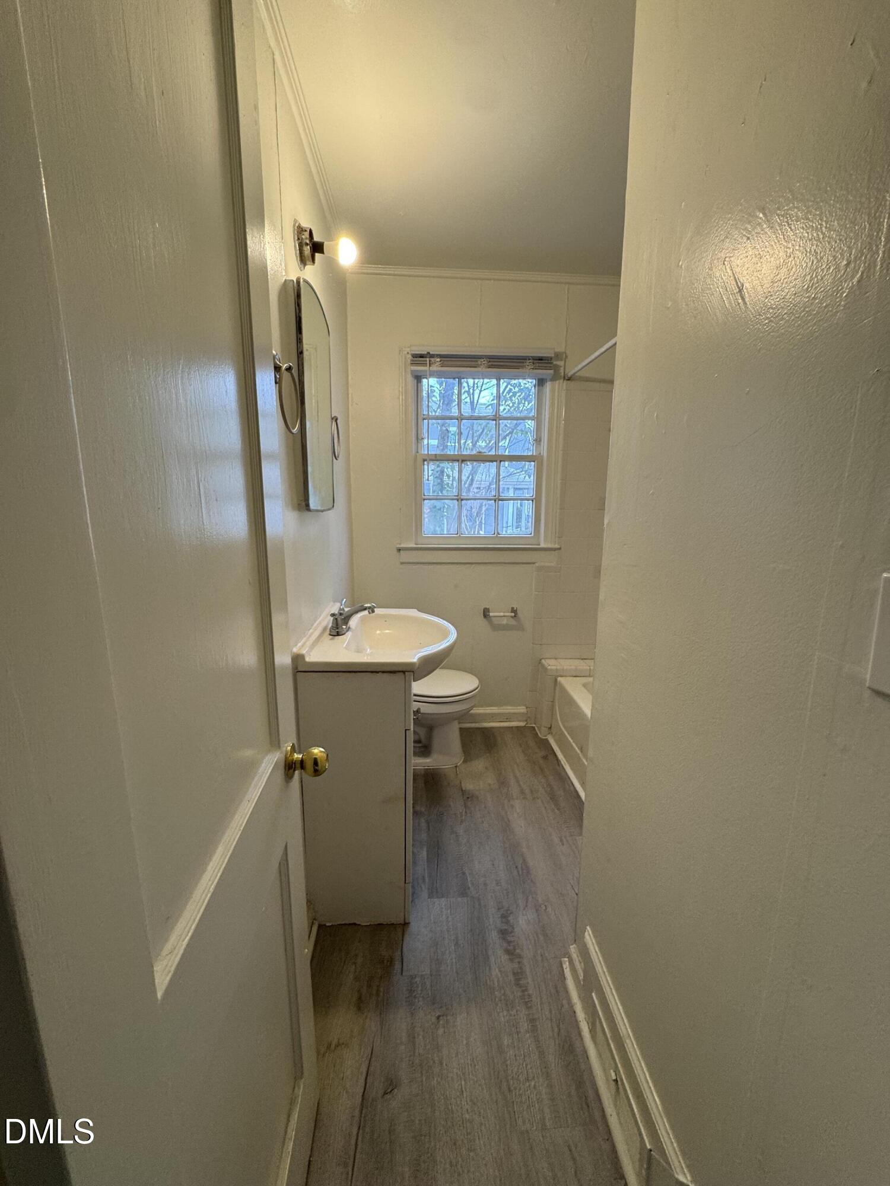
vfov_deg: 102.1
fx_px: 480
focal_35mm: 14
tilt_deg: -11.0
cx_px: 445
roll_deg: -0.5
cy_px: 593
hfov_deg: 85.7
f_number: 2.2
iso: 125
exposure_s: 1/120
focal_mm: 2.22
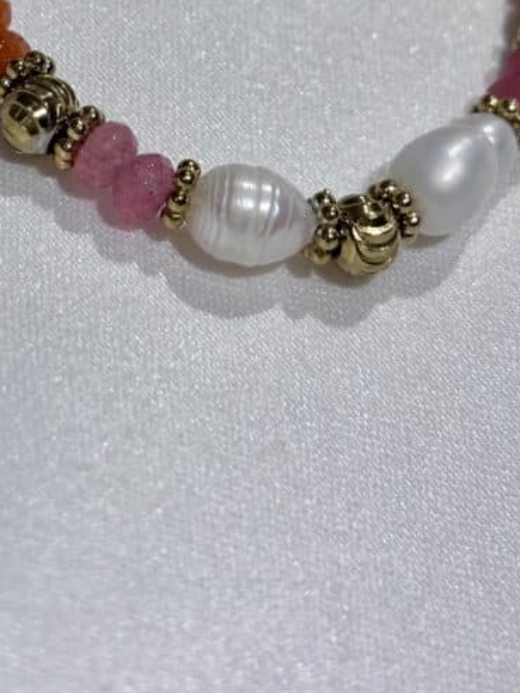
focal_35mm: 108
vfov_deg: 17.8
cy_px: 15
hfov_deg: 13.7
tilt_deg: -54.1
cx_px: 157
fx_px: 2162
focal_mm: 5.96
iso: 32
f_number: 1.6
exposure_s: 1/251
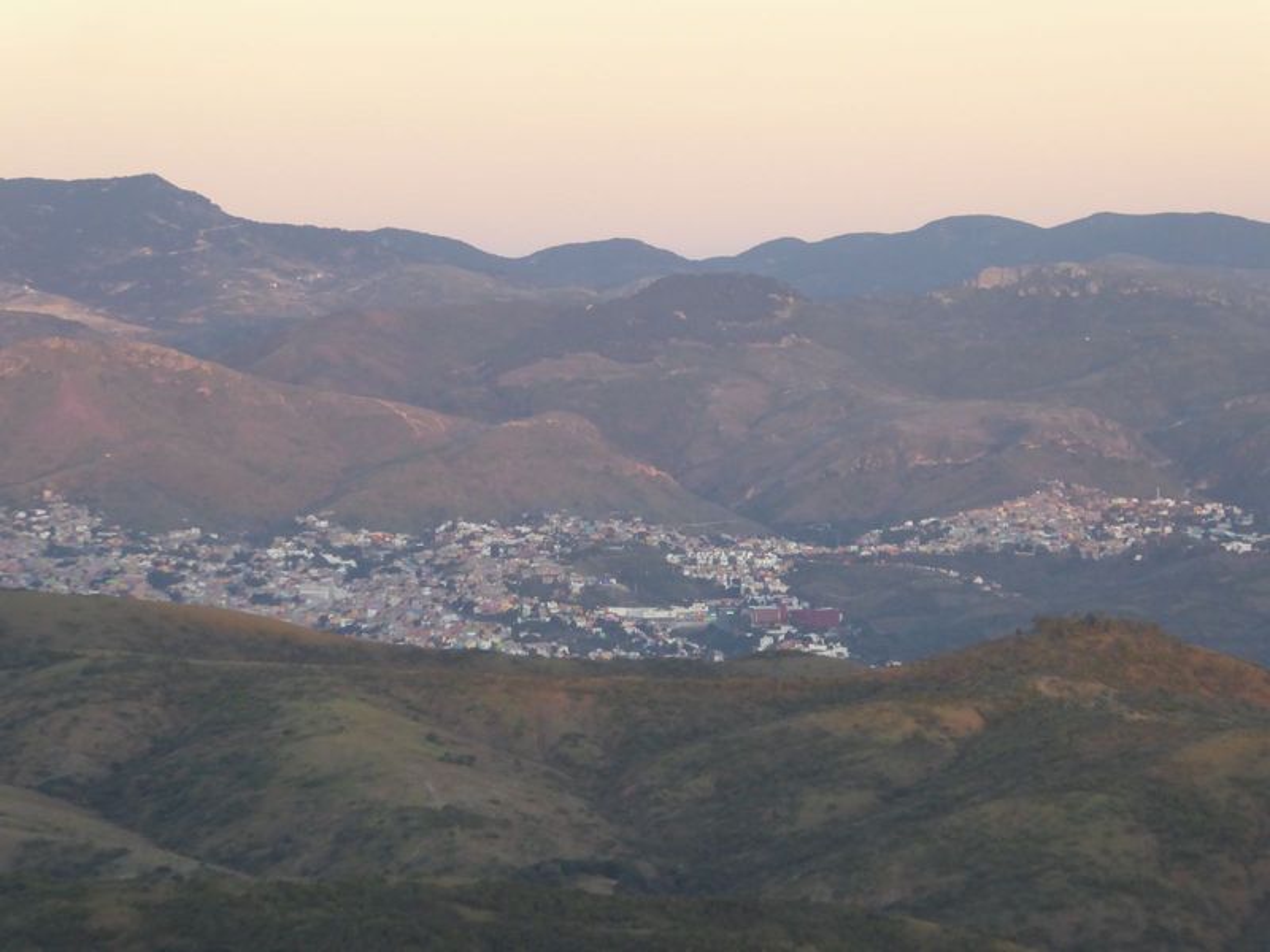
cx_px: 635
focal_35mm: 238
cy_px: 476
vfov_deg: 6.2
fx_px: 8732
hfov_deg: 8.3
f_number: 5.6
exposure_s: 1/80
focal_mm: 38.4
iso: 320
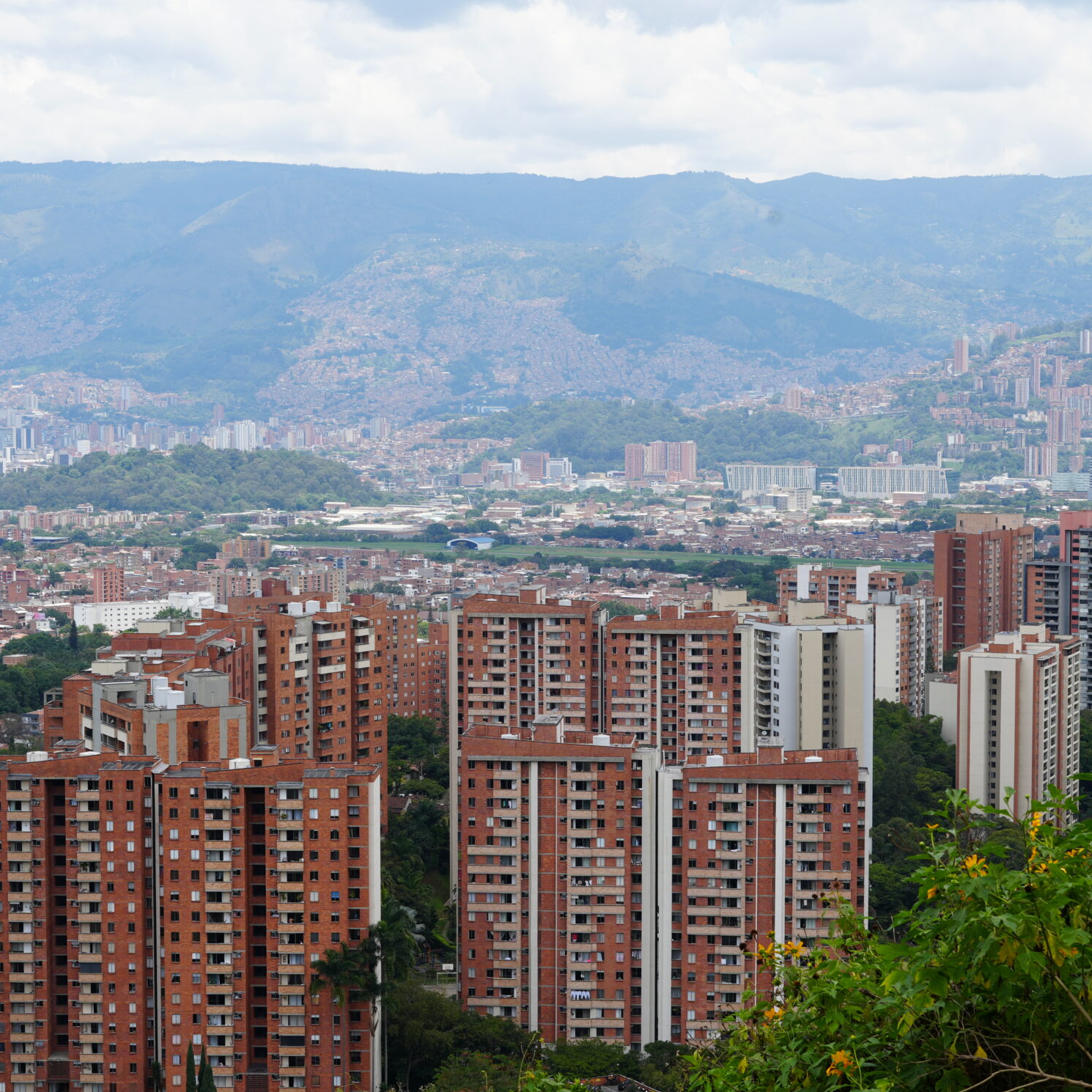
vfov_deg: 23.7
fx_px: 2605
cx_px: 597
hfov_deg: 23.7
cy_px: 551
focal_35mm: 73
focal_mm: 50
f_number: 9
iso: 100
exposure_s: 1/125
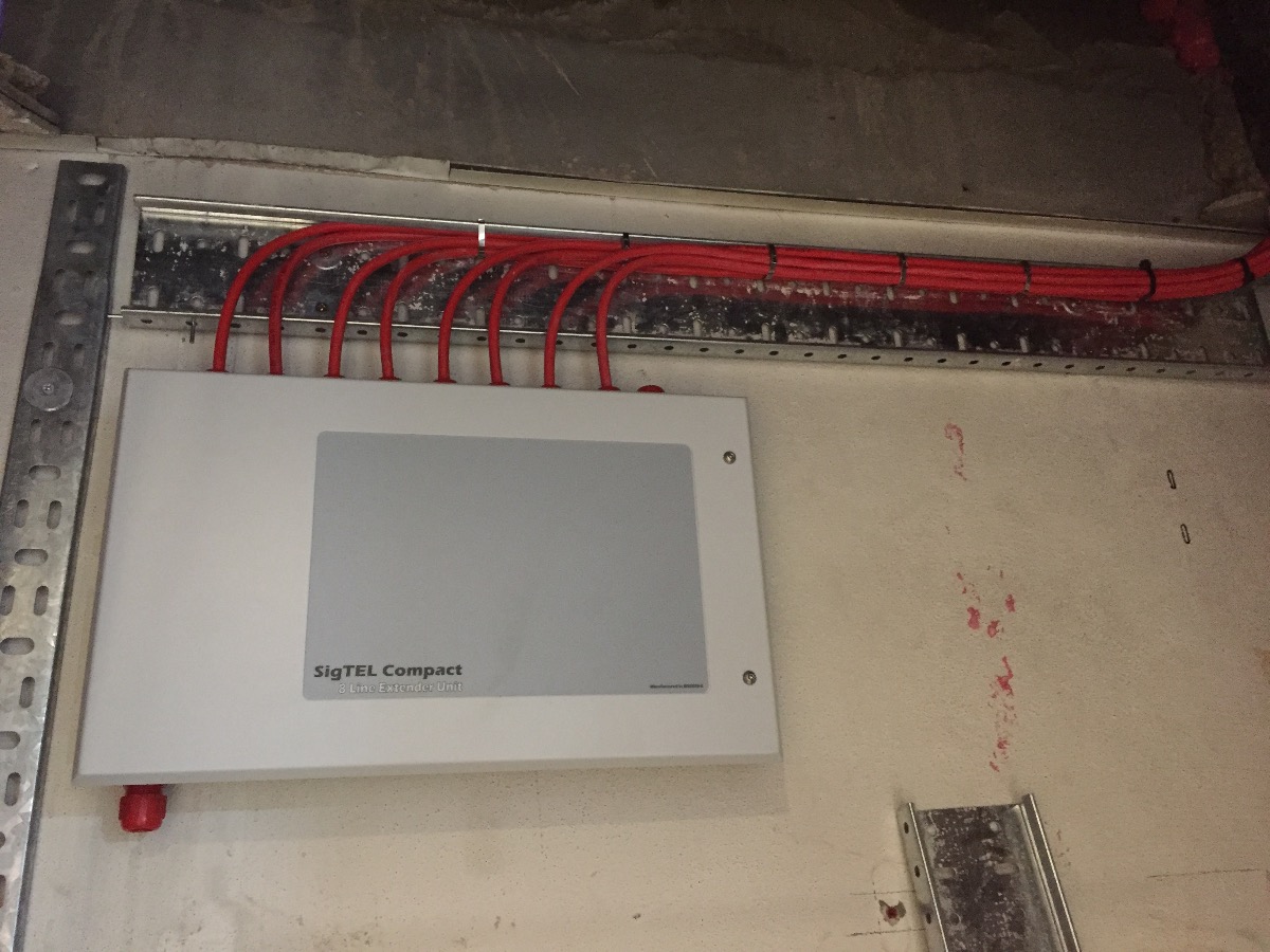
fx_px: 1064
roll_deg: +3.5
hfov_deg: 61.7
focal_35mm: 29
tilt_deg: +20.5
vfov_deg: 48.2
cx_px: 635
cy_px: 476
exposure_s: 1/17
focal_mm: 4.15
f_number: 2.2
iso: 500
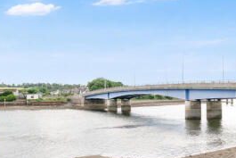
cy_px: 97
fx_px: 341
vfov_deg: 26.0
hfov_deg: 38.0
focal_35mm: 52
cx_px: 91
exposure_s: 1/1600
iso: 200
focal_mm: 29
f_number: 4.5
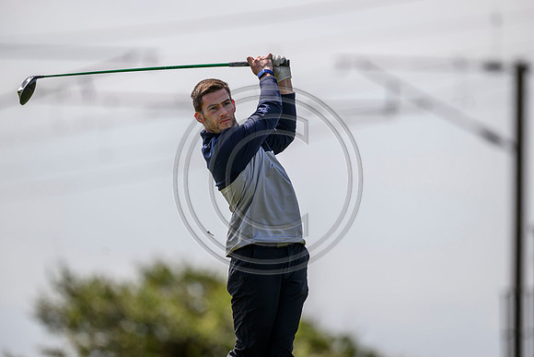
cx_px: 267
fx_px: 5934
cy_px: 178
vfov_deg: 3.4
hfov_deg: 5.2
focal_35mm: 400
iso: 500
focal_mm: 400
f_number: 4
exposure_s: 1/5000
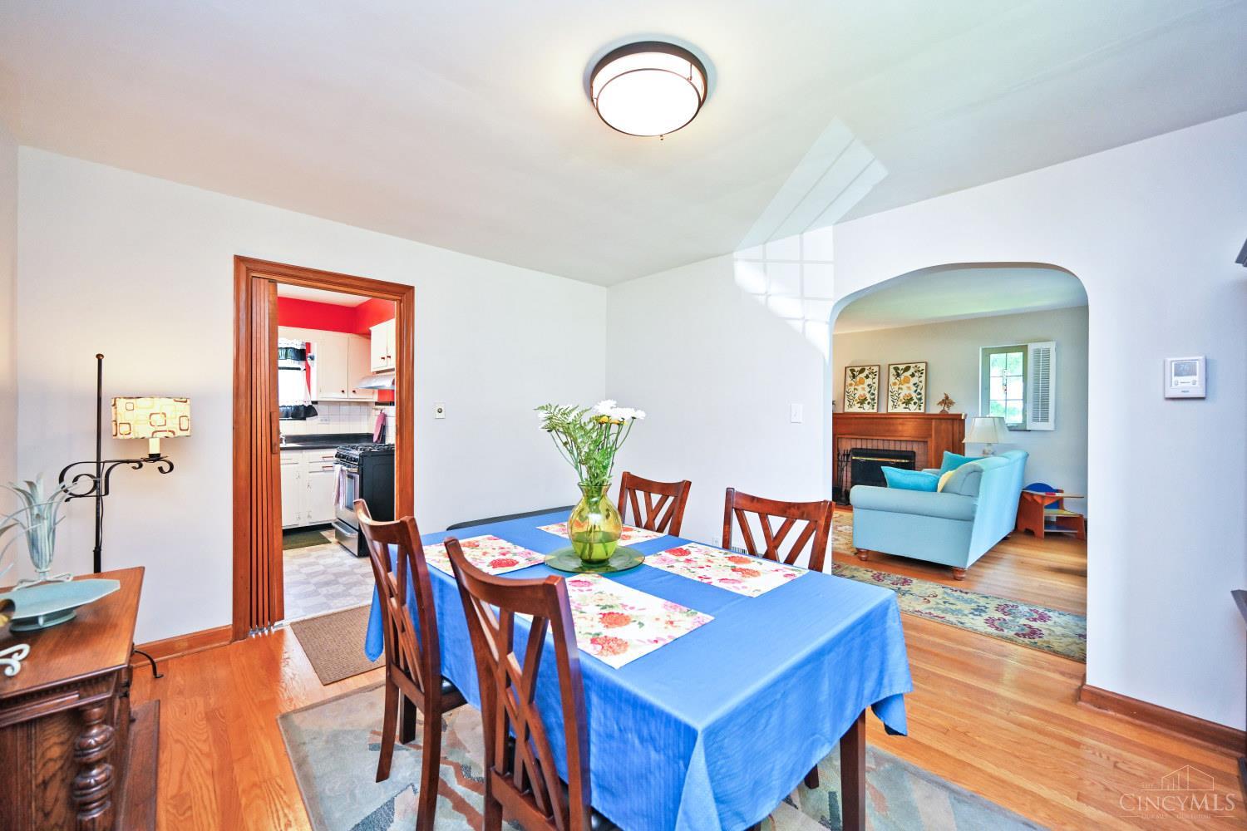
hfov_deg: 104.3
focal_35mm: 14
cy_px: 416
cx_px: 624
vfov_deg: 81.2
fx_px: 485
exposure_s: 1/60
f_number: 4
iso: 450
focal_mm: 14
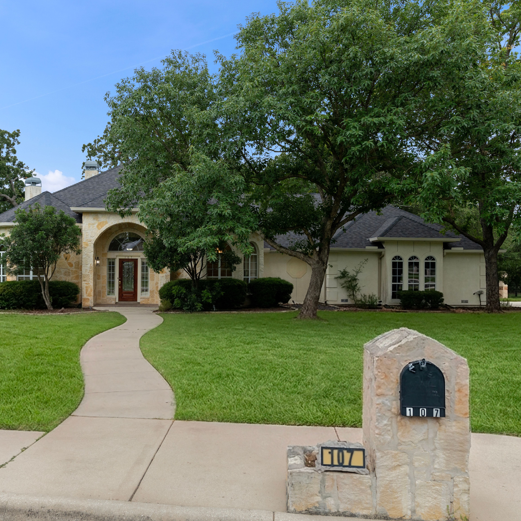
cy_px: 260
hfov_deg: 49.6
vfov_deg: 50.2
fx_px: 556
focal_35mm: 33
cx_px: 187
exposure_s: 1/320
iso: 800
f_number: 8
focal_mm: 25.5
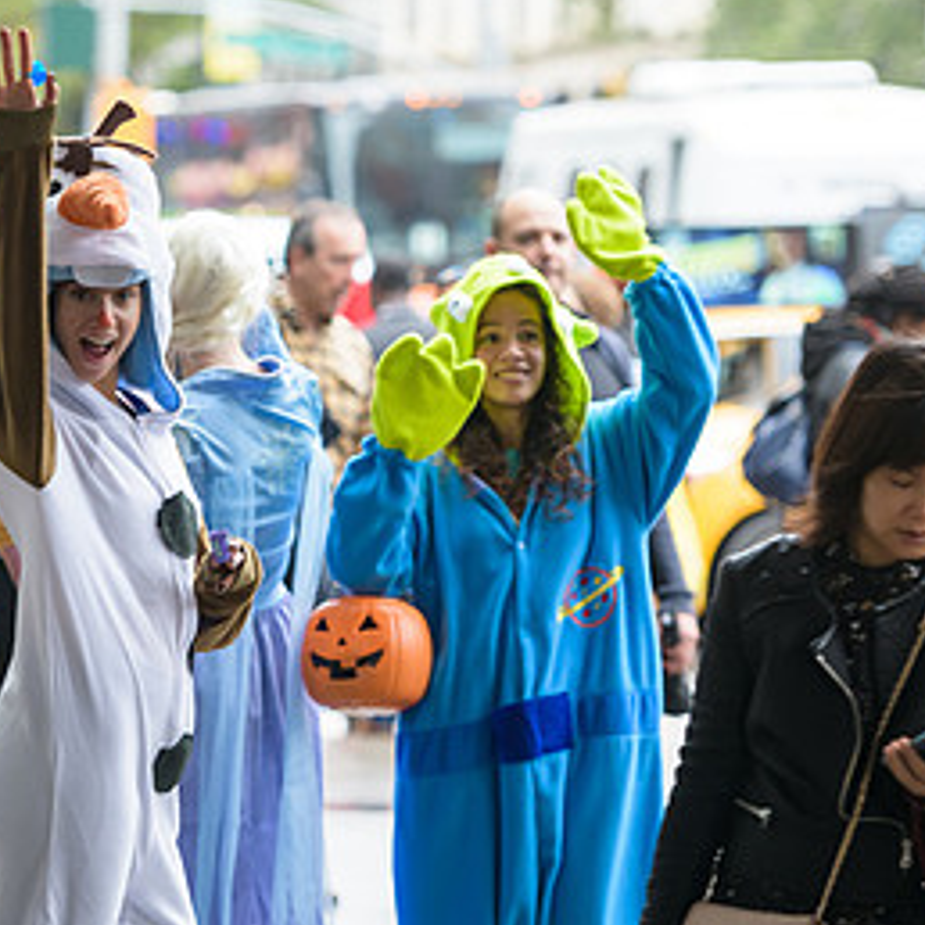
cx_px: 269
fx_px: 7044
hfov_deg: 7.5
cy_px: 357
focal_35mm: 233
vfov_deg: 7.5
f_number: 3.2
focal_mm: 122
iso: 400
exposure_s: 1/250
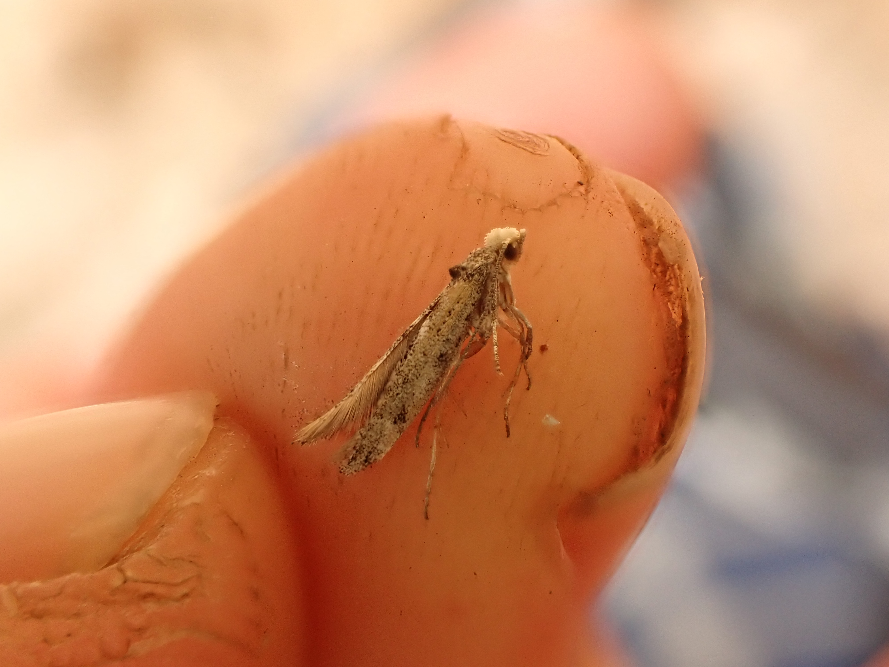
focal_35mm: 41
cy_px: 334
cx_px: 444
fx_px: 1053
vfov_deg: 35.1
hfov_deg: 45.8
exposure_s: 1/160
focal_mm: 7.31
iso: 320
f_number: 4
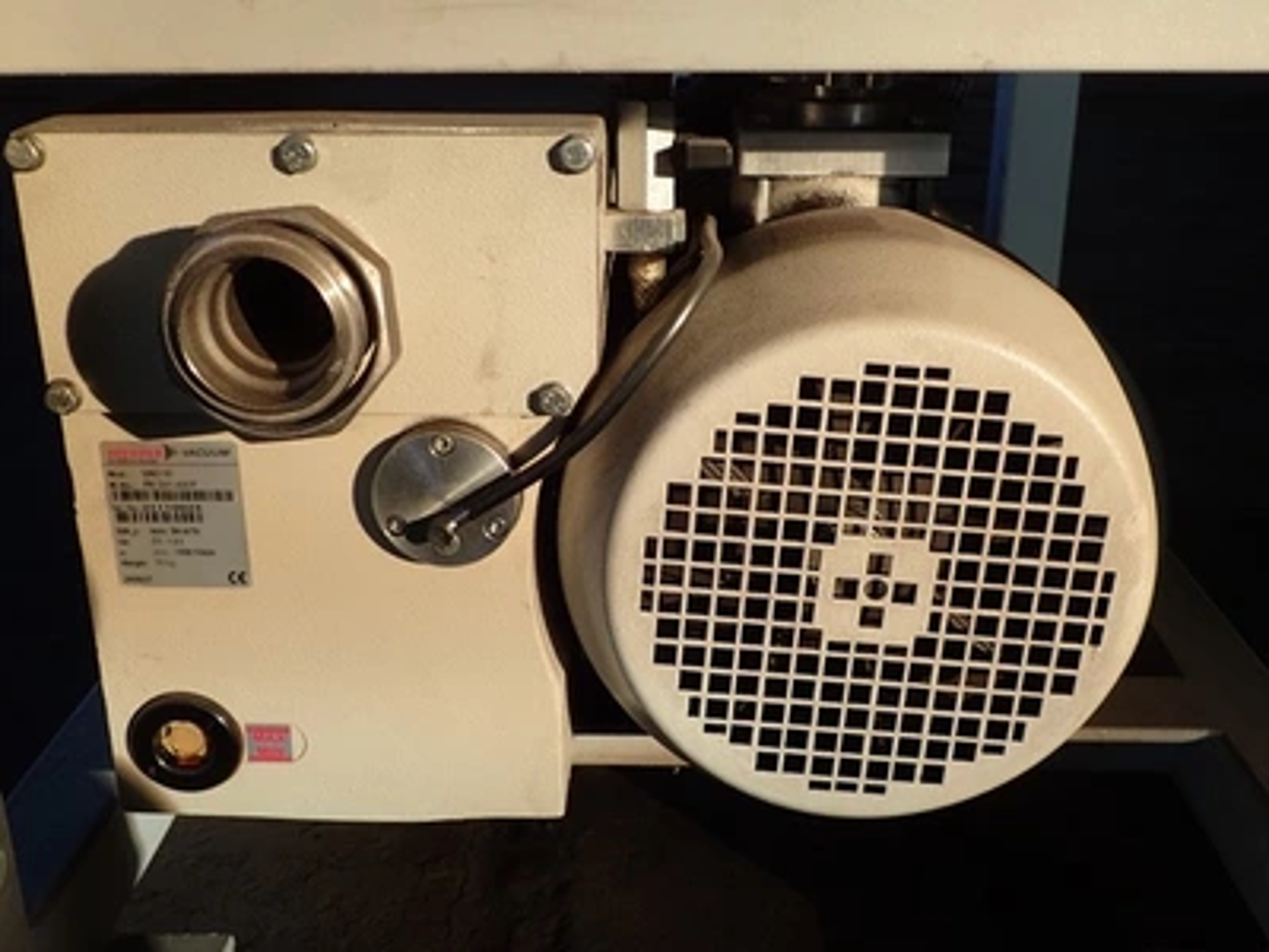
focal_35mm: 38
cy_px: 476
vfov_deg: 37.7
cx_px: 634
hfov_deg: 49.0
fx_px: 1393
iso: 100
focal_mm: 6.86
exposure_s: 1/80
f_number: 2.7
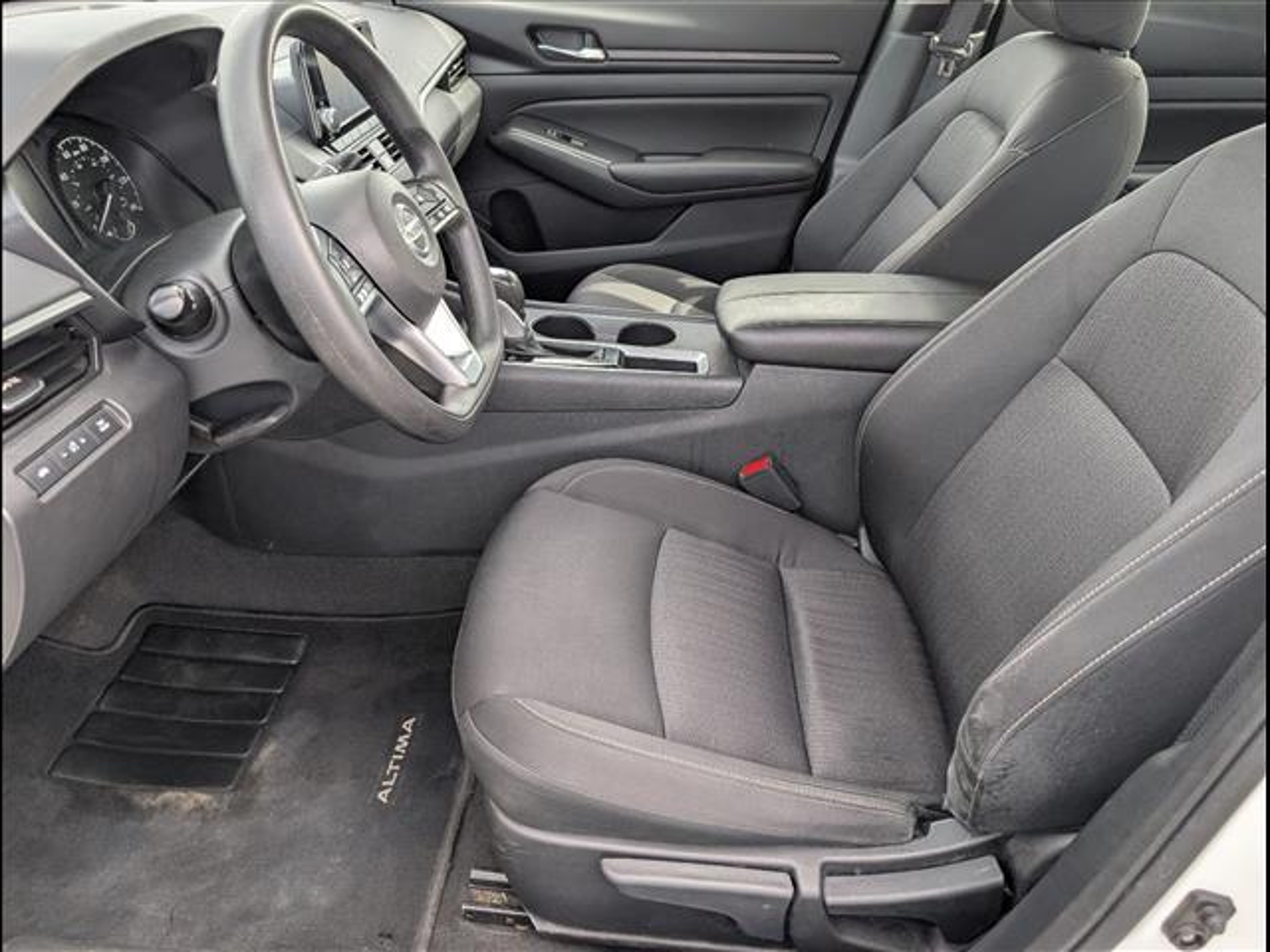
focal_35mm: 24
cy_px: 476
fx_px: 881
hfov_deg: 71.6
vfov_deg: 56.8
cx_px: 635
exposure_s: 1/588
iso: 156
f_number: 1.68
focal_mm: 6.9
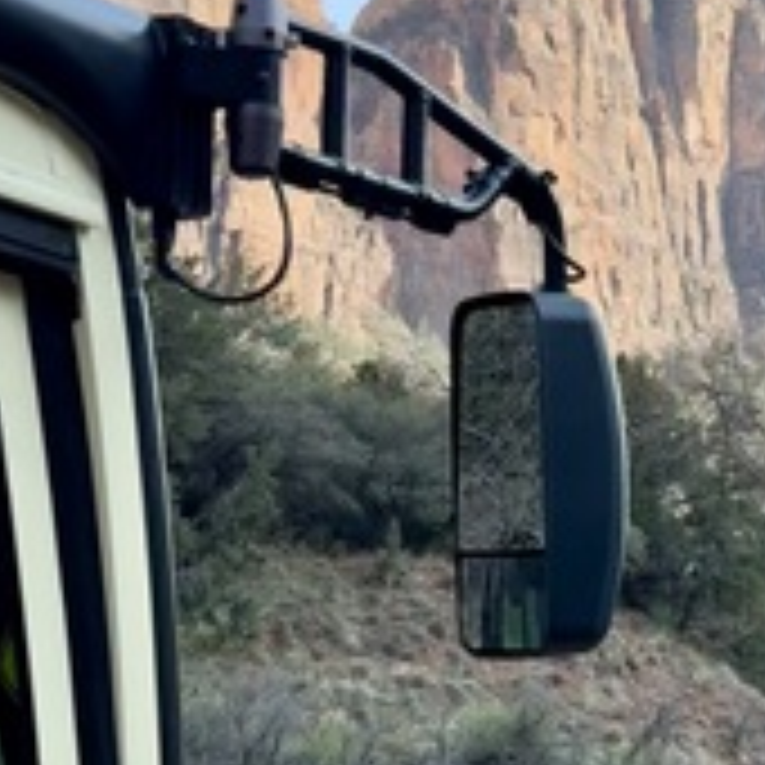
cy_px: 1026
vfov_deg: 12.9
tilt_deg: -5.1
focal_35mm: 130
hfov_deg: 13.3
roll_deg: -2.6
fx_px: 3250
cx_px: 693
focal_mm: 6.76
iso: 64
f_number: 1.78
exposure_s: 1/876
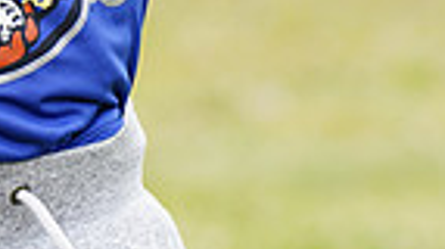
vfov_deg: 2.1
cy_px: -173
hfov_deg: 3.7
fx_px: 6823
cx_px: -177
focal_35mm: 579
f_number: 4.5
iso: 100
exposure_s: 1/250
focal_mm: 136
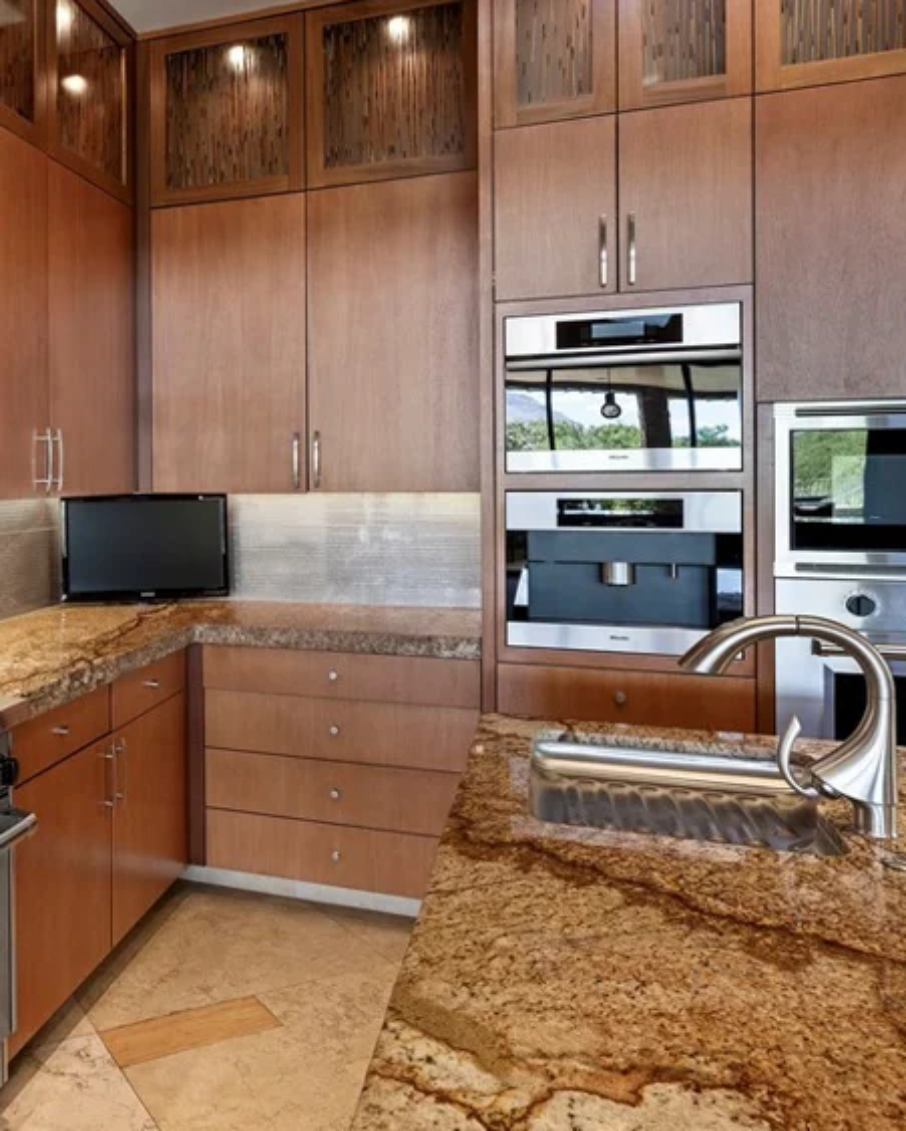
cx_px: 145
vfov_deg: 60.0
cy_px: 467
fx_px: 971
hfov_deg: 46.6
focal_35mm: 29
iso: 500
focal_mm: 17
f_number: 8
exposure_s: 1/4
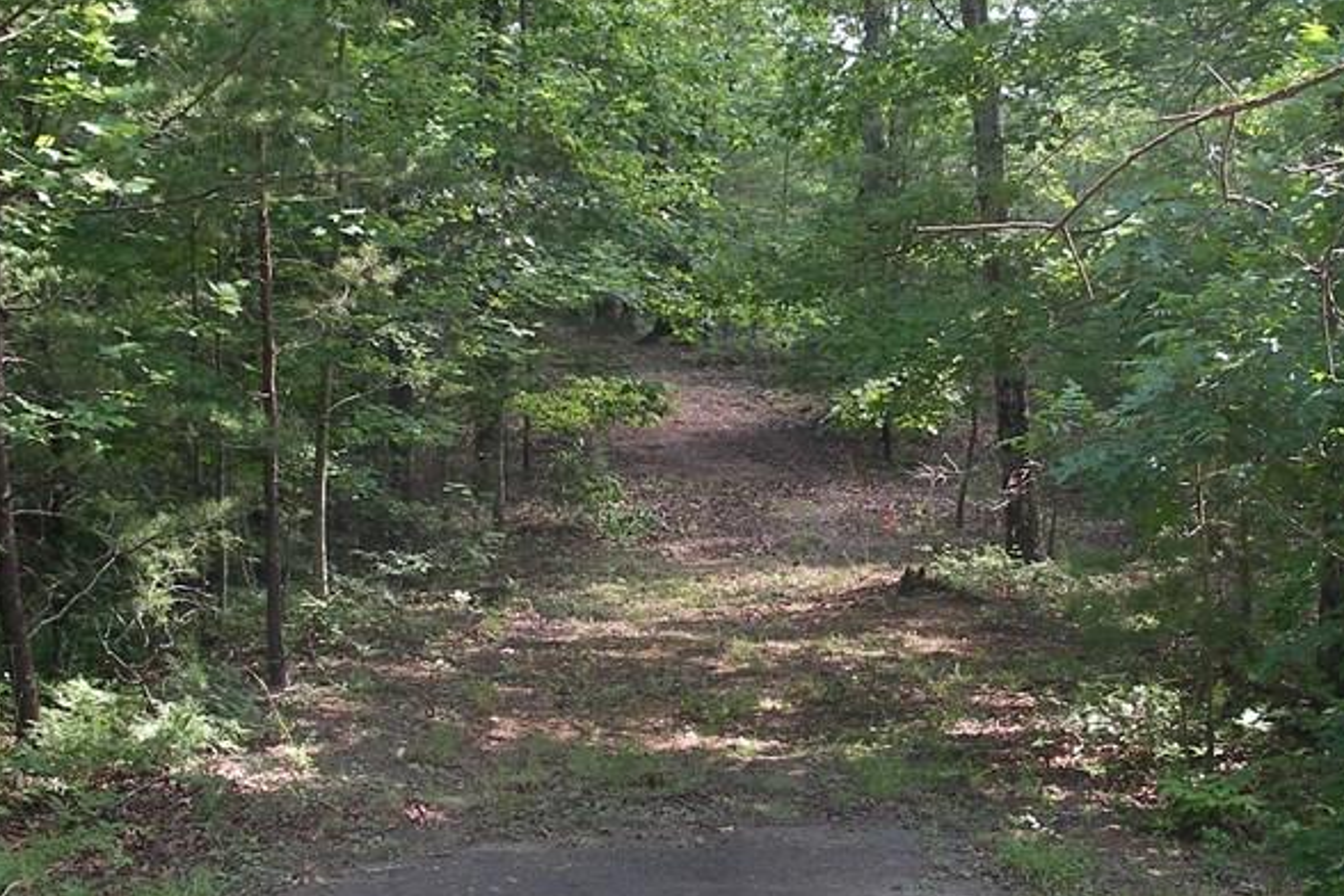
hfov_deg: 30.1
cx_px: 717
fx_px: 2501
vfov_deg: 20.3
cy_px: 464
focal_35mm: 67
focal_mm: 7.8
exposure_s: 1/100
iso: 80
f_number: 2.8
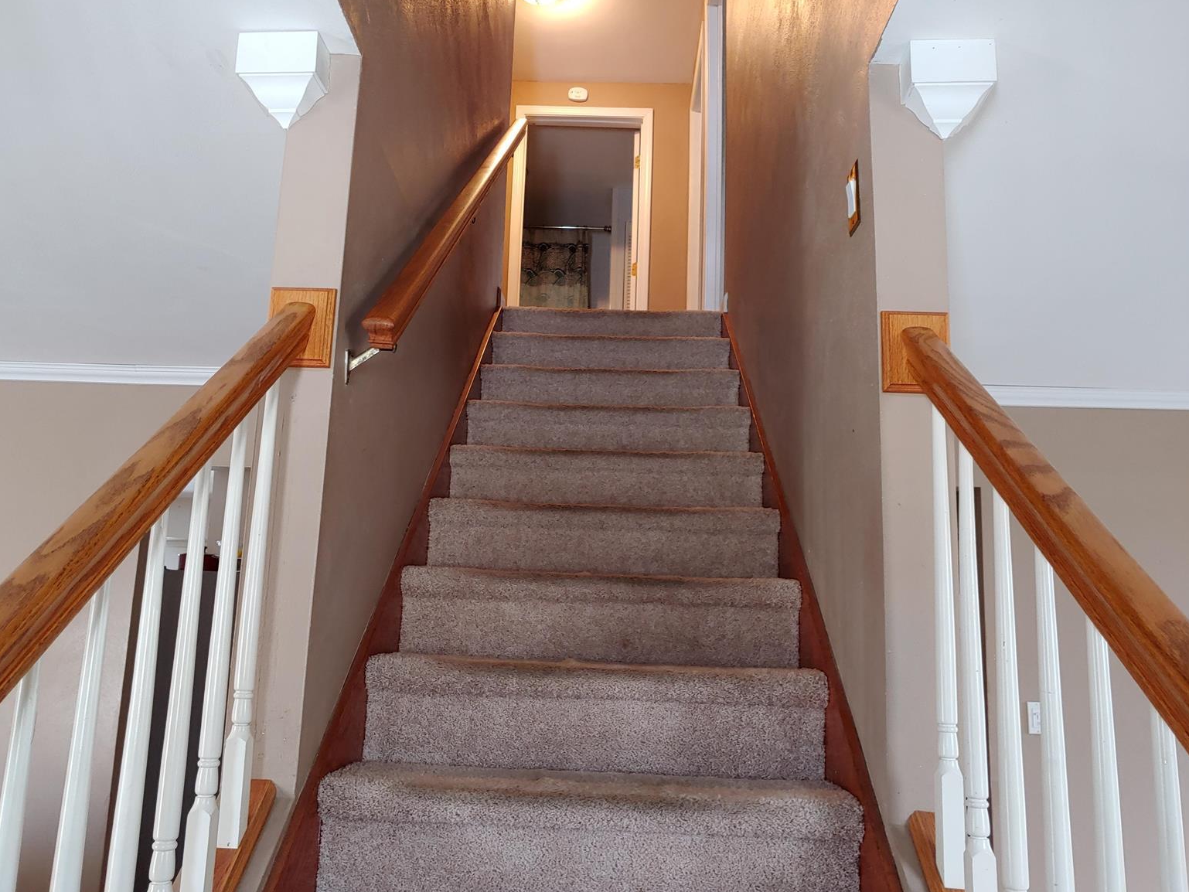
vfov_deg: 53.1
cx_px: 580
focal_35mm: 26
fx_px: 893
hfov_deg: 67.3
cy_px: 448
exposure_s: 1/60
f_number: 1.5
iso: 250
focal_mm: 4.23
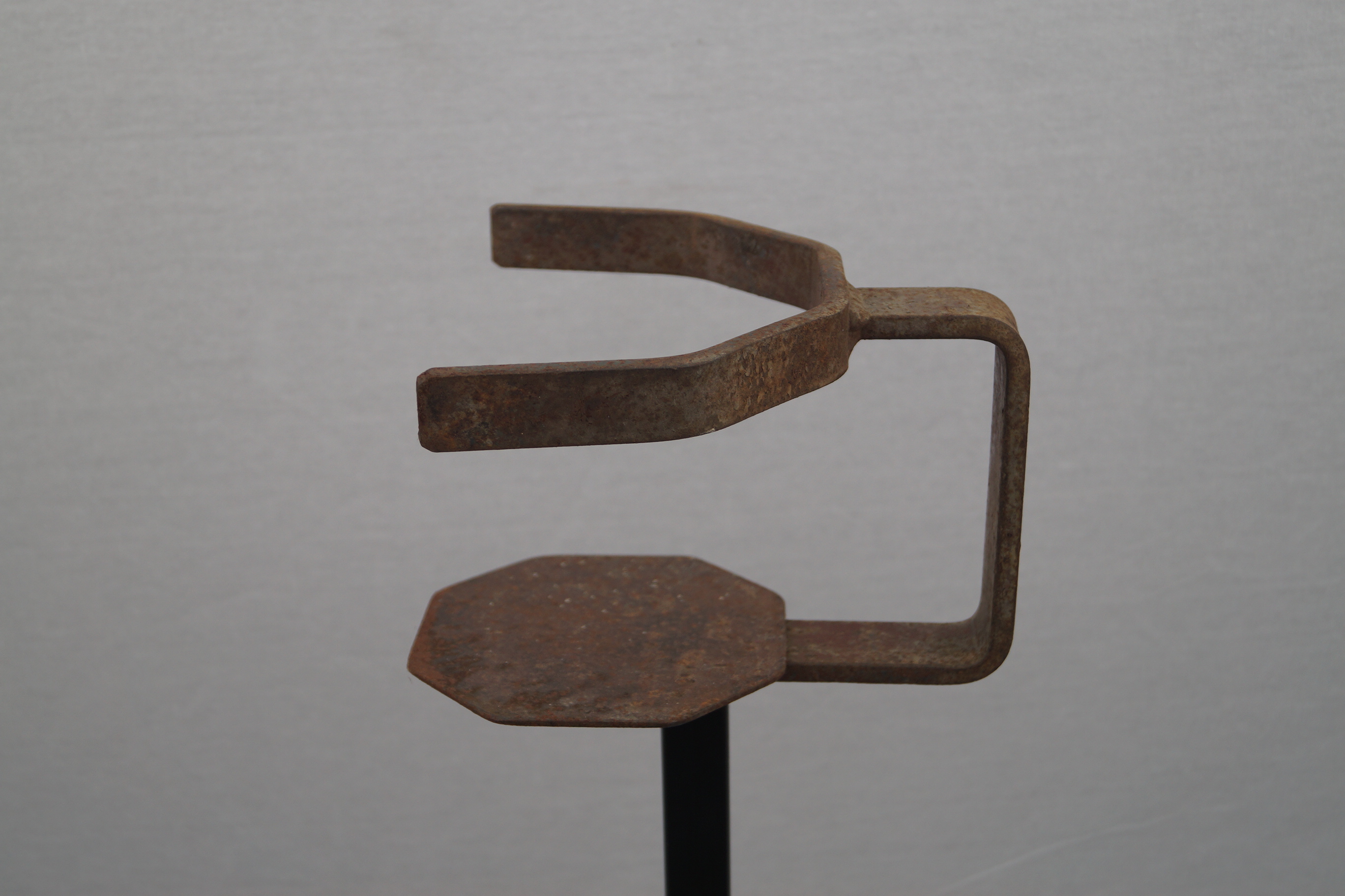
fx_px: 1961
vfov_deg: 25.8
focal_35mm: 52
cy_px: 448
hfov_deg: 37.9
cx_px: 672
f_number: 5
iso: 160
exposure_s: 1/160
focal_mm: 35
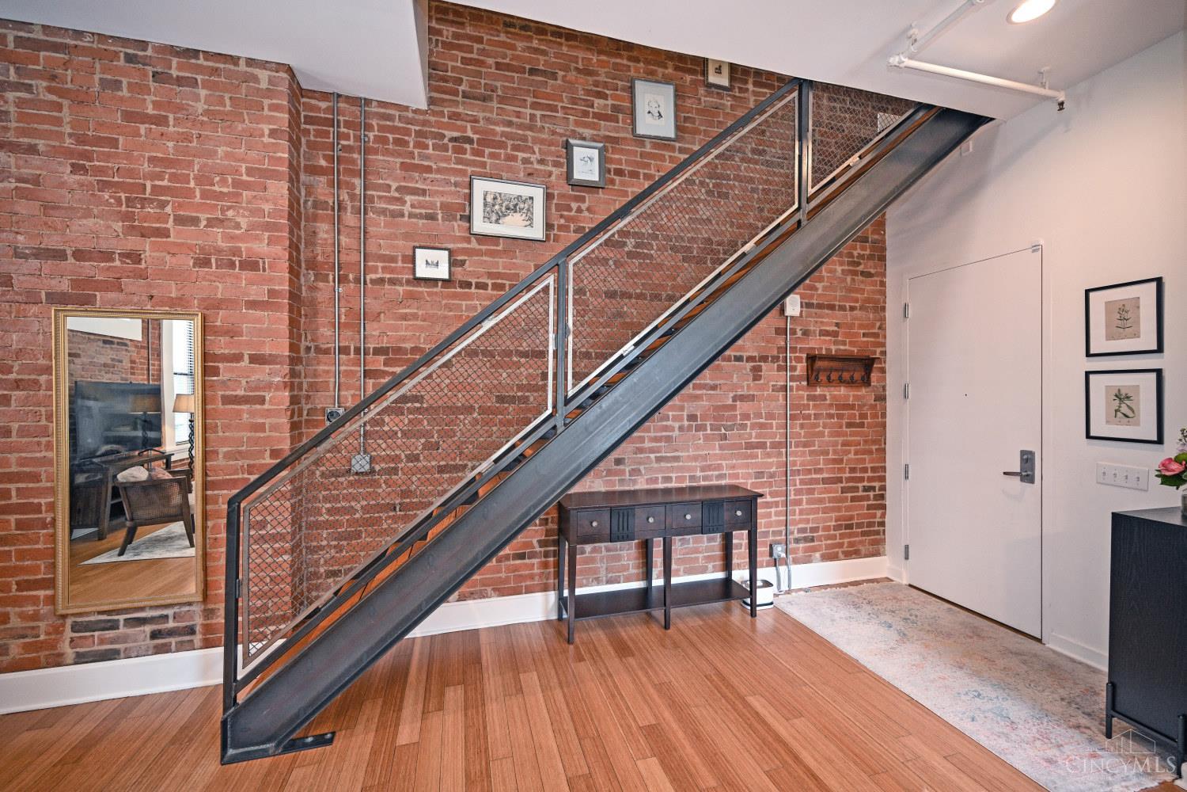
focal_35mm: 14
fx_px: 478
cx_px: 594
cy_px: 396
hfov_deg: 102.3
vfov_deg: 79.2
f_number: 4
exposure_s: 1/60
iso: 1600
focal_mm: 14.5
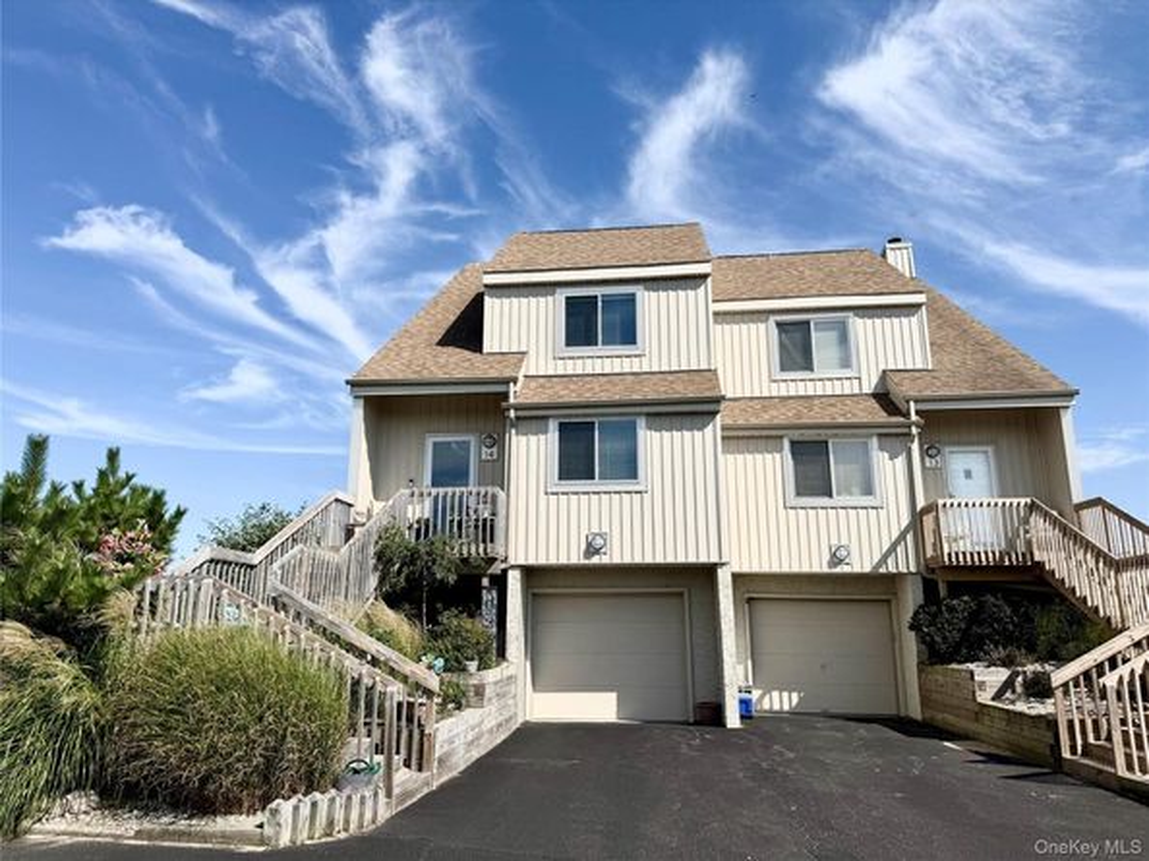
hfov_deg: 71.6
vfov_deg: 56.8
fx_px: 796
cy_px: 430
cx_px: 574
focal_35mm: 24
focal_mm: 6.76
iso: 80
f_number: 1.78
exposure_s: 1/7353
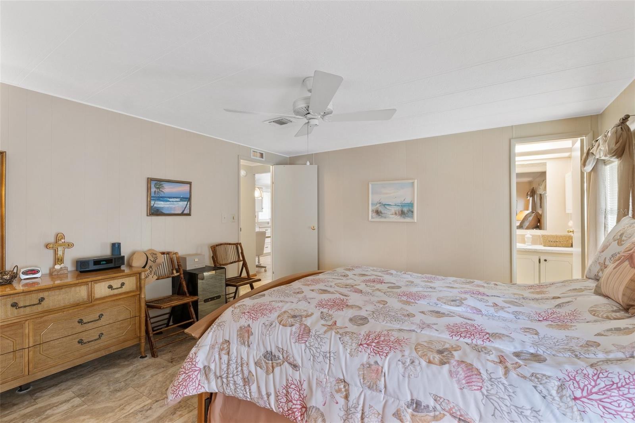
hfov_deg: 95.5
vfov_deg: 72.5
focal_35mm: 16
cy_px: 212
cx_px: 318
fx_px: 288
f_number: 8
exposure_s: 1
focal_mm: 10.9
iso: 250
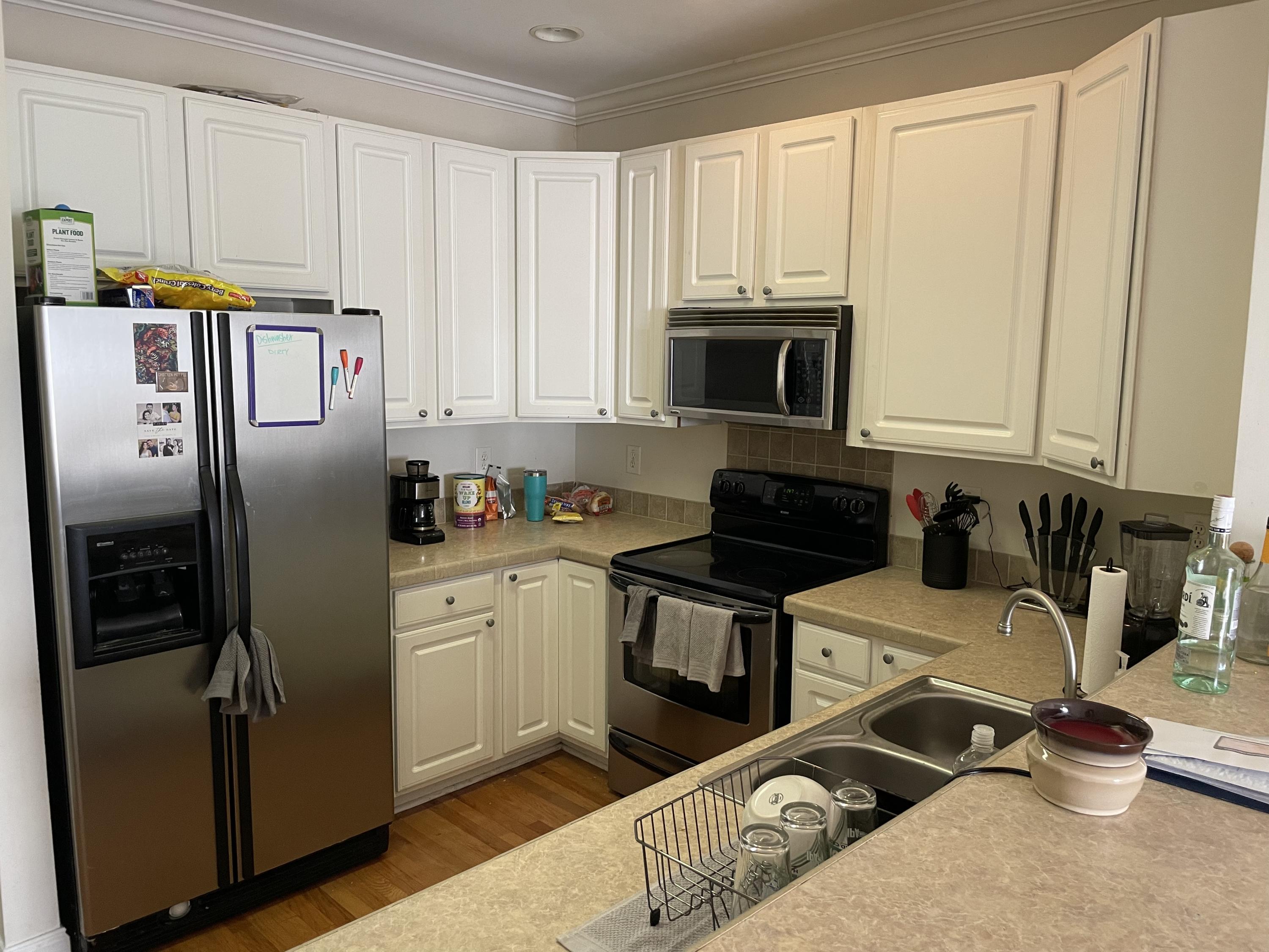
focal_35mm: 26
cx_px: 634
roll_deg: -1.2
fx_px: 953
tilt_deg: -7.2
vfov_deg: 53.1
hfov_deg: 67.3
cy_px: 476
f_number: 1.6
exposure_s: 1/60
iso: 160
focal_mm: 4.2
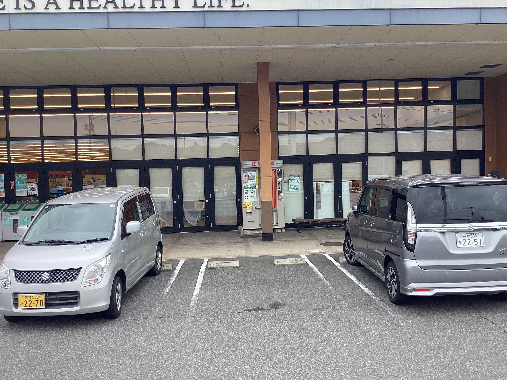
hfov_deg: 58.4
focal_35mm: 31
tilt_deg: +0.0
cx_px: 254
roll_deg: +0.9
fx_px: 454
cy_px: 190
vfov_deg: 45.4
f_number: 2.4
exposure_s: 1/359
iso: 25
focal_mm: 3.3
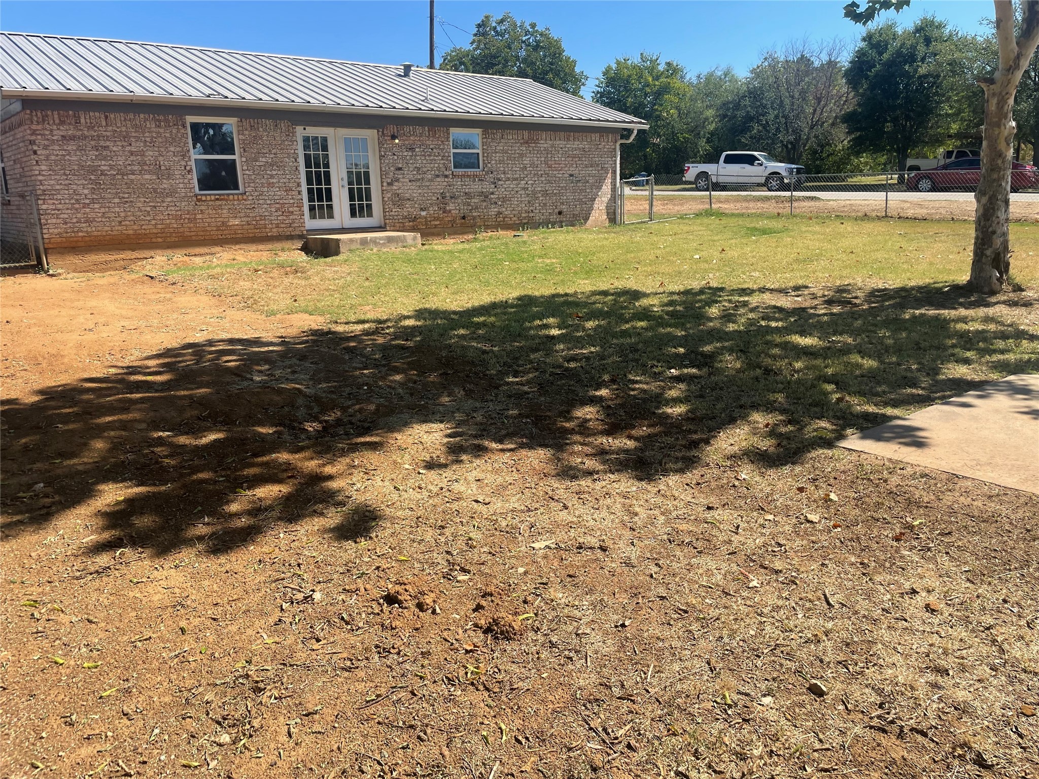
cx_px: 520
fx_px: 780
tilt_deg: -14.4
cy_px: 390
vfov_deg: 53.1
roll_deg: +1.7
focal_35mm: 26
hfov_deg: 67.3
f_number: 1.6
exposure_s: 1/2353
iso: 32
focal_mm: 4.2
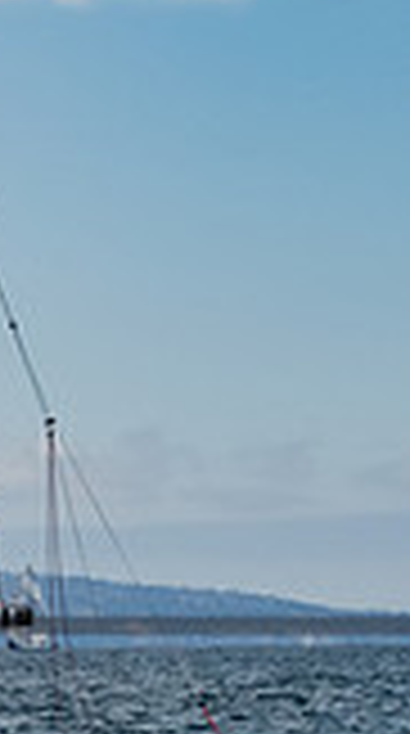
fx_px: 7620
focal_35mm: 392
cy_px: 729
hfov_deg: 3.0
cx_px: -888
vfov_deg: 5.5
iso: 640
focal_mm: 70
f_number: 14
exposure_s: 1/1600
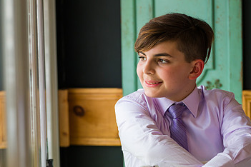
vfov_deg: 9.0
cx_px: 82
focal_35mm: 152
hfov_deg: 13.5
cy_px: 107
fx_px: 1060
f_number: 4
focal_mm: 92
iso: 400
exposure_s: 1/200
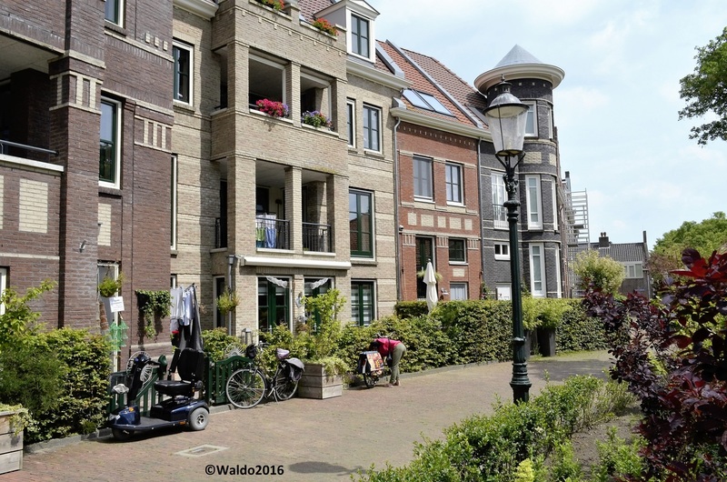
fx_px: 665
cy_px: 241
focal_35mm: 33
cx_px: 364
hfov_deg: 57.3
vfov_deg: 39.8
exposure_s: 1/640
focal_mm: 22
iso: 500
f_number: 13
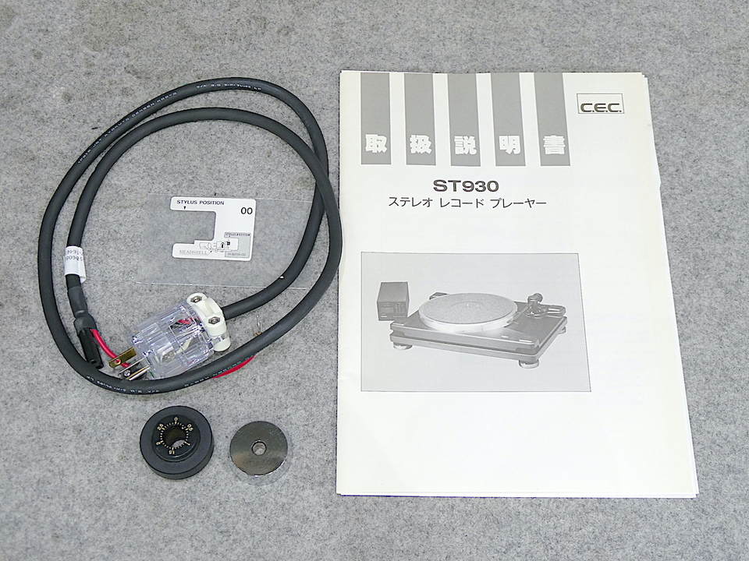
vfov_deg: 27.0
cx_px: 374
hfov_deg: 35.5
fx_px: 1168
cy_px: 280
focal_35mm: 54
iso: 200
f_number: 4.1
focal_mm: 9.6
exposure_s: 1/20
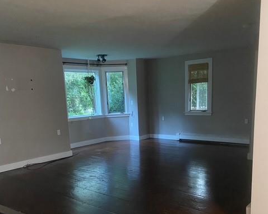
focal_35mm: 34
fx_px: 270
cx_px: 134
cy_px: 156
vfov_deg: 42.2
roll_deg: +2.6
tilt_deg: -9.9
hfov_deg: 52.9
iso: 800
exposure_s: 1/30
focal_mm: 4.25
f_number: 1.8
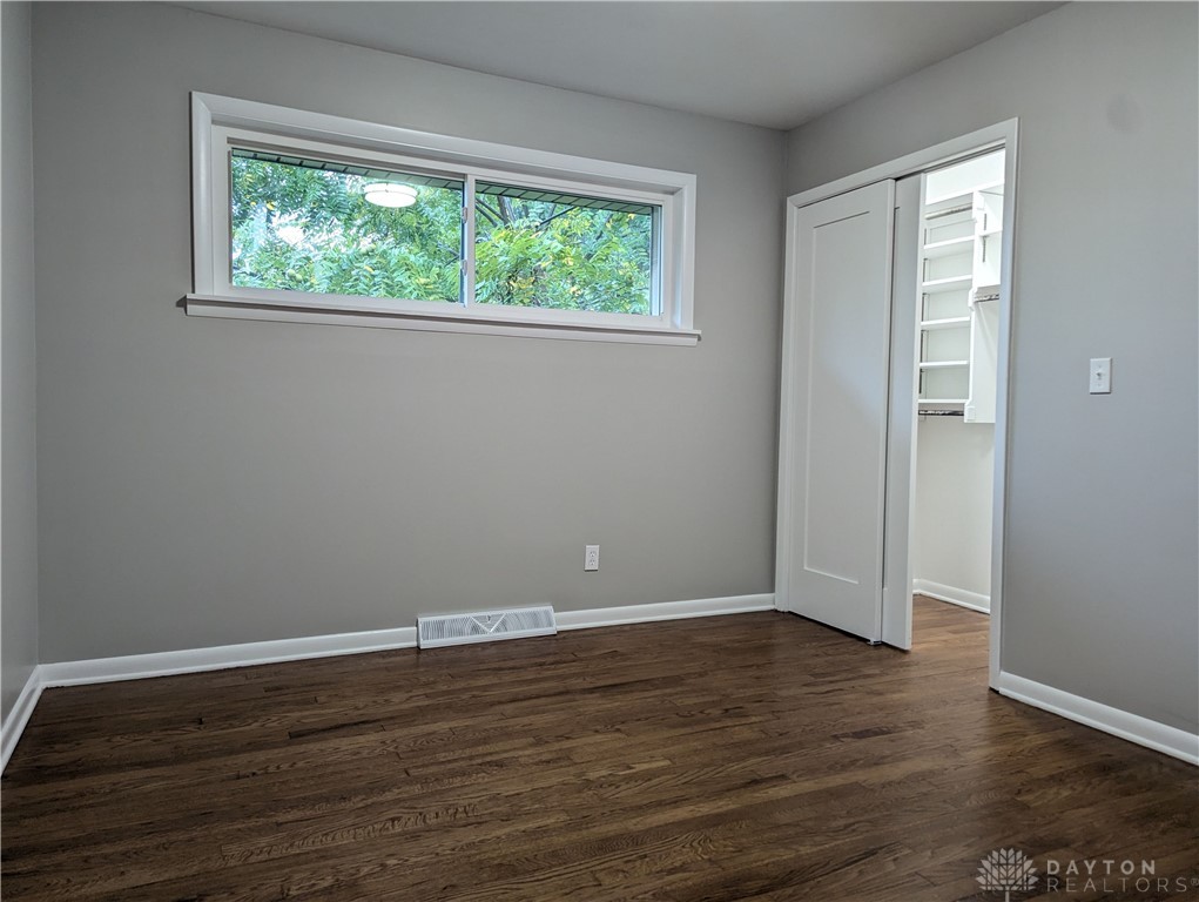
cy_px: 451
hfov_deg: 71.5
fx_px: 832
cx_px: 600
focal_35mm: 24
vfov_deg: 56.9
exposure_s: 1/120
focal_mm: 6.81
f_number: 1.85
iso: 347
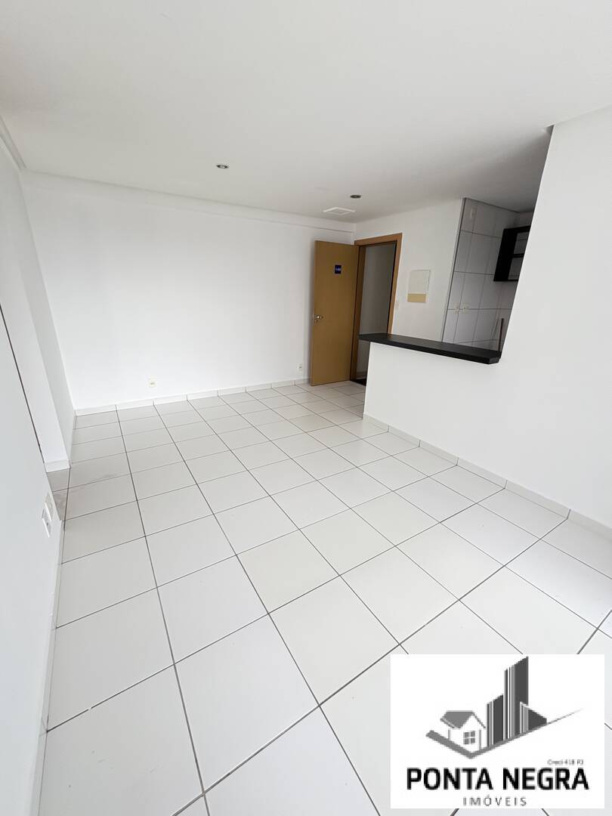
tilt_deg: -18.8
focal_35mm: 14
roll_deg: -1.1
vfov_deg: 102.1
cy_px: 408
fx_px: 330
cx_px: 306
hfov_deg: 85.7
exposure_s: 1/103
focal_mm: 2.22
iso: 125
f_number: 2.2
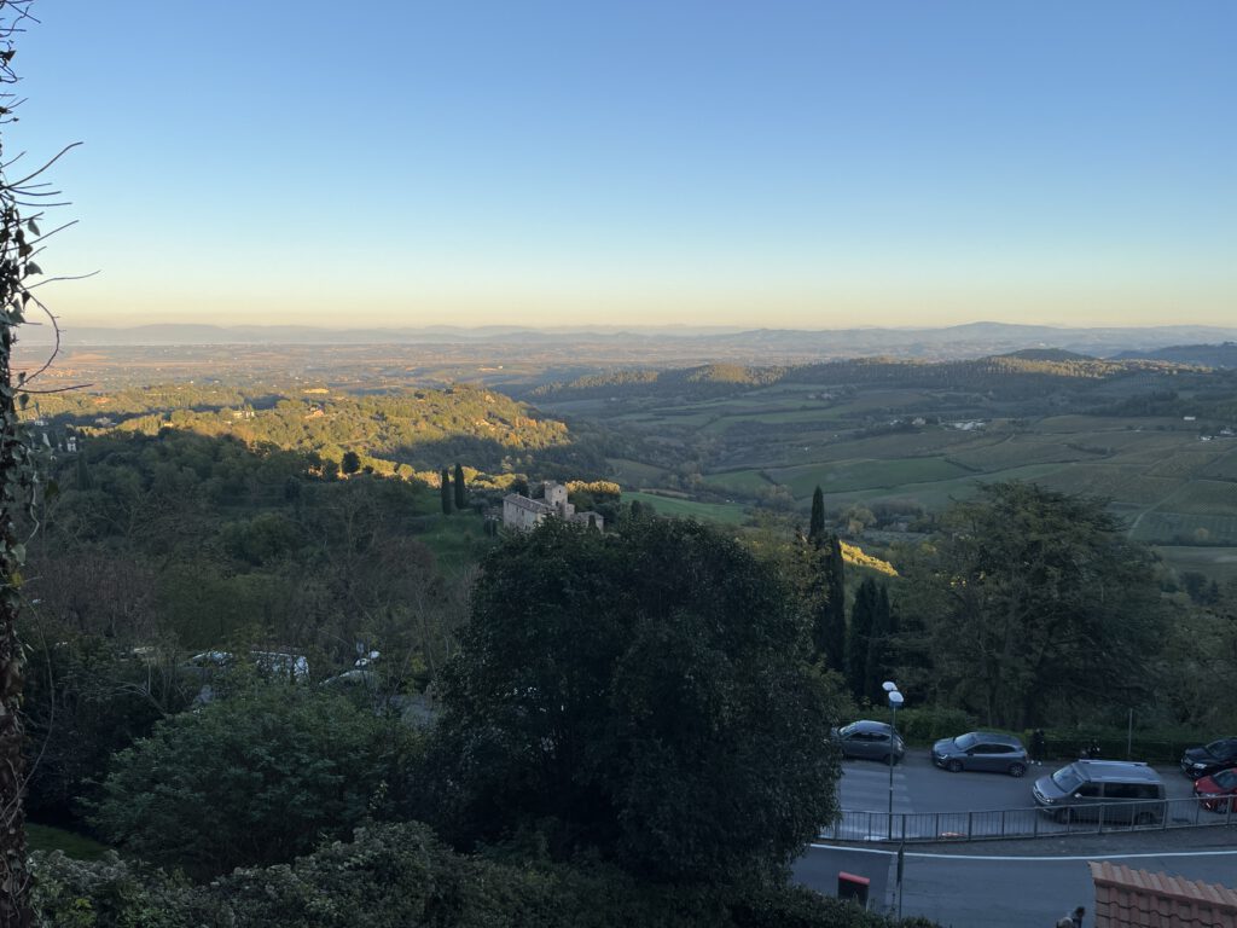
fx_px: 929
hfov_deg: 67.3
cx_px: 618
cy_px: 464
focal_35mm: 26
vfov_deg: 53.1
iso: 50
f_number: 1.6
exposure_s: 1/1036
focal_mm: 5.1
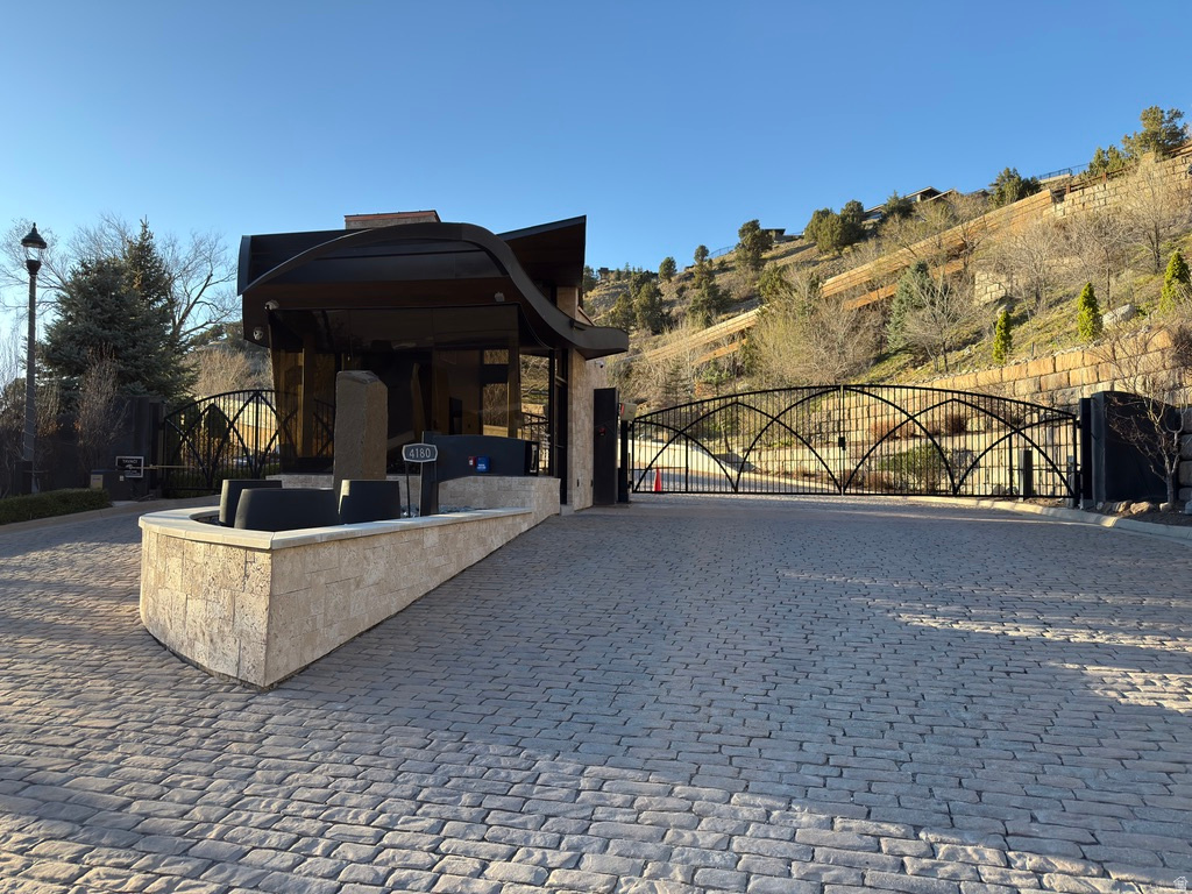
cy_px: 447
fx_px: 826
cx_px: 596
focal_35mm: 24
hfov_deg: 71.6
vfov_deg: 56.8
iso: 64
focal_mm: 6.76
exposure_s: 1/943
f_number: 1.78
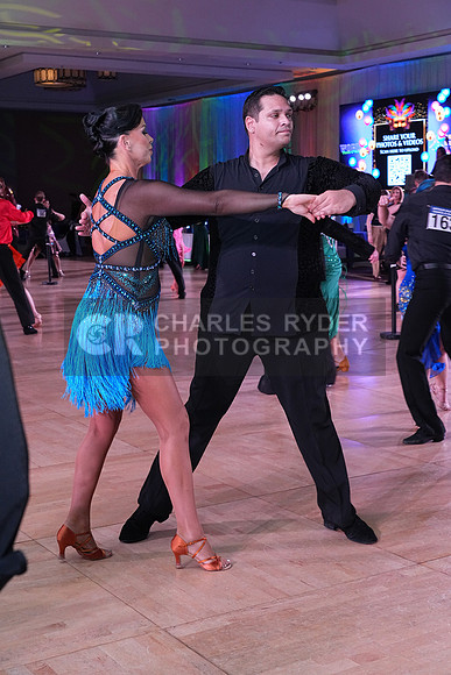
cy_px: 338
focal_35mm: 51
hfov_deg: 26.5
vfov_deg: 38.9
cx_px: 226
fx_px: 958
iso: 3200
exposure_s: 1/250
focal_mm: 51
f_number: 8
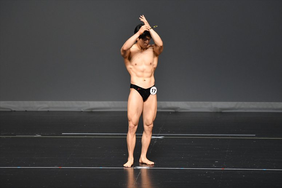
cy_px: 94
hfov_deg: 6.9
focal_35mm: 300
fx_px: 2349
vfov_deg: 4.6
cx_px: 141
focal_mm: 200
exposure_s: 1/400
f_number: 5.6
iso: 2500
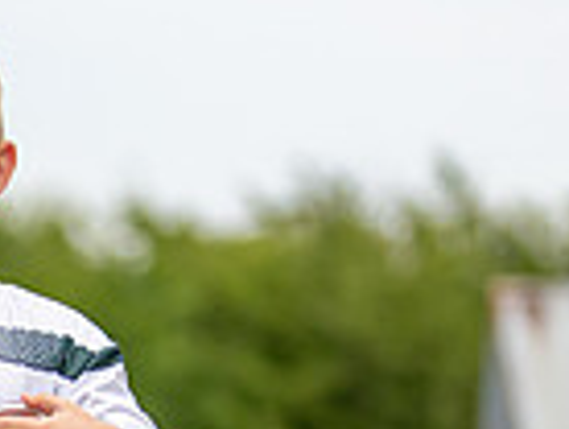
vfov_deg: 5.5
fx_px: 4413
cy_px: 636
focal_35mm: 268
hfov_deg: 7.3
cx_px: -118
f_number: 1.2
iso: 400
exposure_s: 1/3200
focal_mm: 50
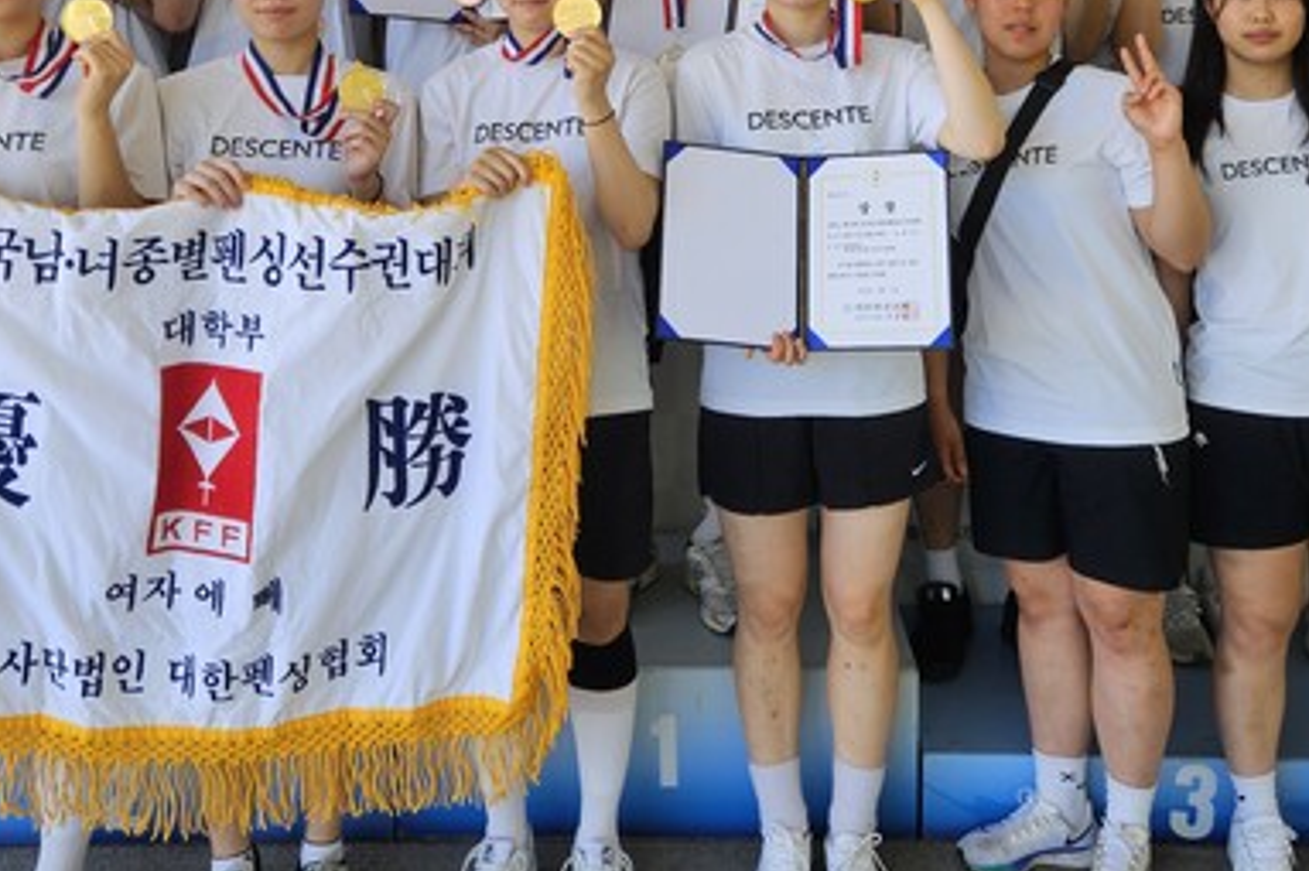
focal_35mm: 45
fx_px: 1635
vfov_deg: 28.2
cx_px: 663
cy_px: 24
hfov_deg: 43.6
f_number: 1.8
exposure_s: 1/180
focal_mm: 5.4
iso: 25
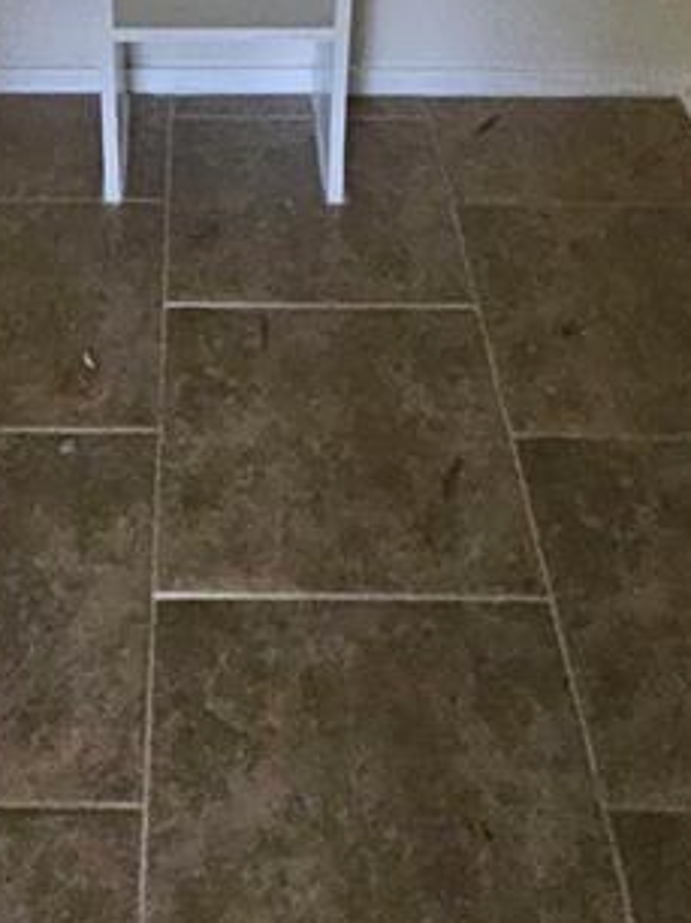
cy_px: -293
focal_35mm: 51
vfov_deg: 29.7
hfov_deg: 28.3
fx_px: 1359
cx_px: 205
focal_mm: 1.74
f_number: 2.2
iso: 500
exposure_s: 1/30
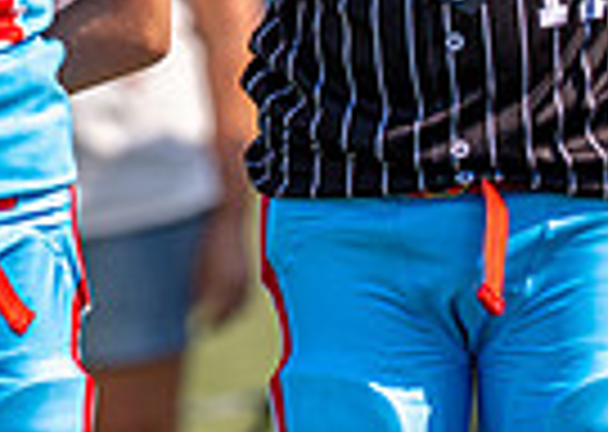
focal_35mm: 755
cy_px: -111
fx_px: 13018
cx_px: -190
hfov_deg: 2.7
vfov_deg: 1.9
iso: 100
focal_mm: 151
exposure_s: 1/2000
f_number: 2.8
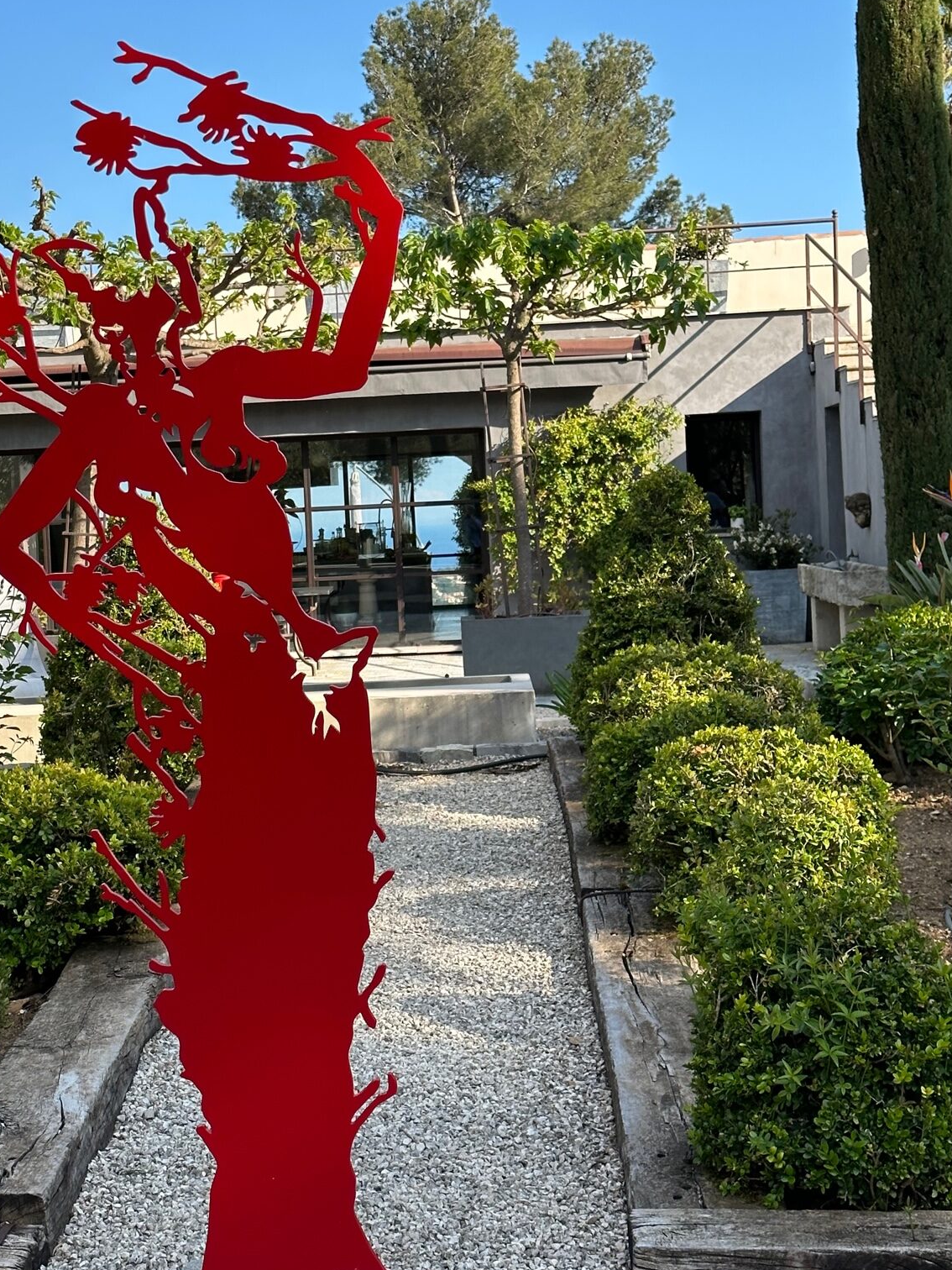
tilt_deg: -0.9
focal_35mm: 64
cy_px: 556
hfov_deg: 22.9
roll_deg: +2.7
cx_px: 344
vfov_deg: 30.2
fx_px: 2347
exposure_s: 1/2070
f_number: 1.78
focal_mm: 6.86
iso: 64
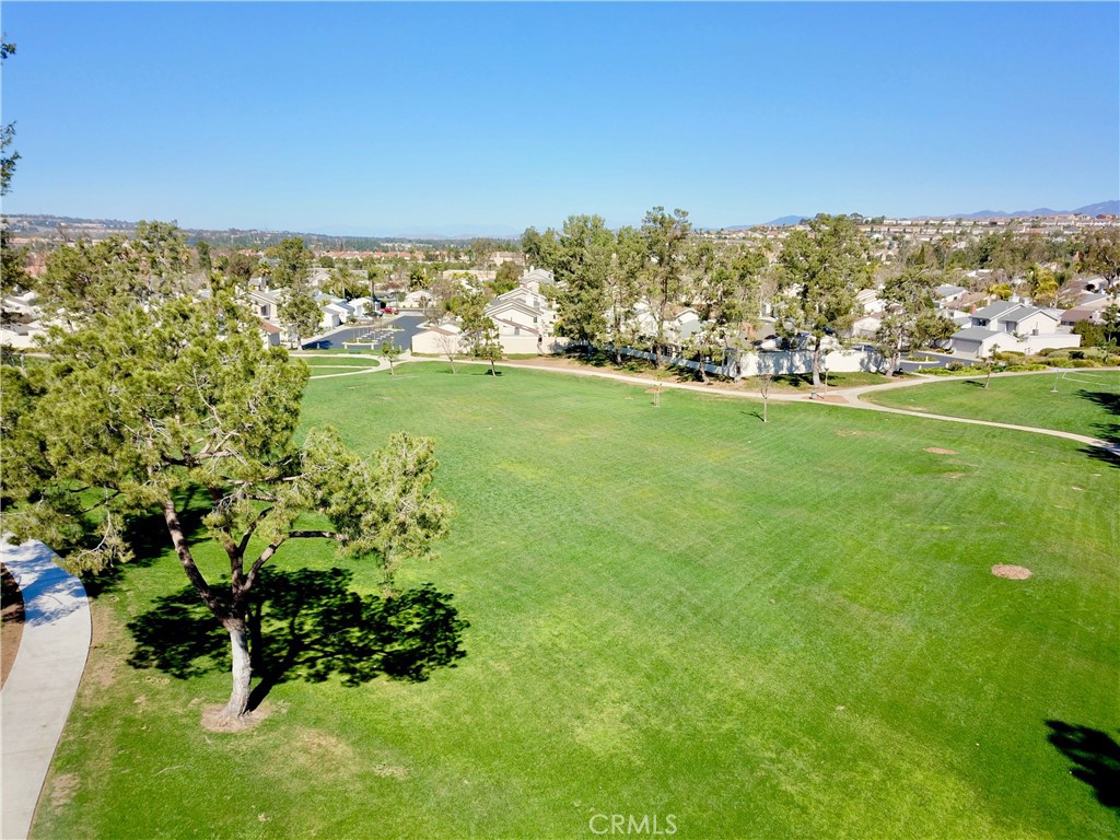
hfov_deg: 67.3
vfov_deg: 53.1
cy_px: 420
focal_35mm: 26
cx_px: 560
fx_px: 841
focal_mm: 4.73
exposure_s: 1/559
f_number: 2.2
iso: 100
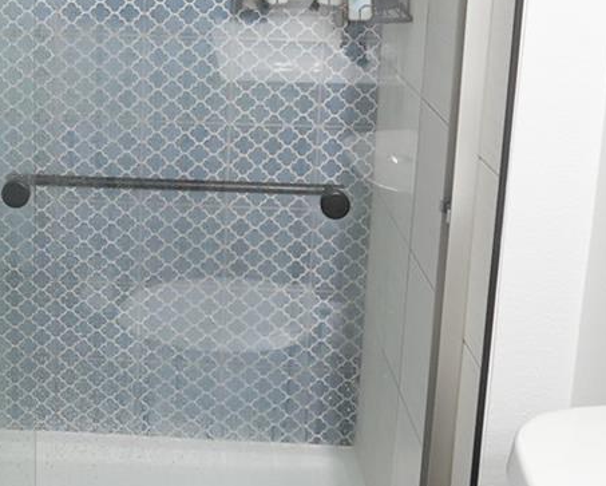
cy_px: 31
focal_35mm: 53
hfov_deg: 34.0
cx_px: 98
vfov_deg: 27.4
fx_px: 951
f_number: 1.8
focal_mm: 11
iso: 320
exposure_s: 1/30
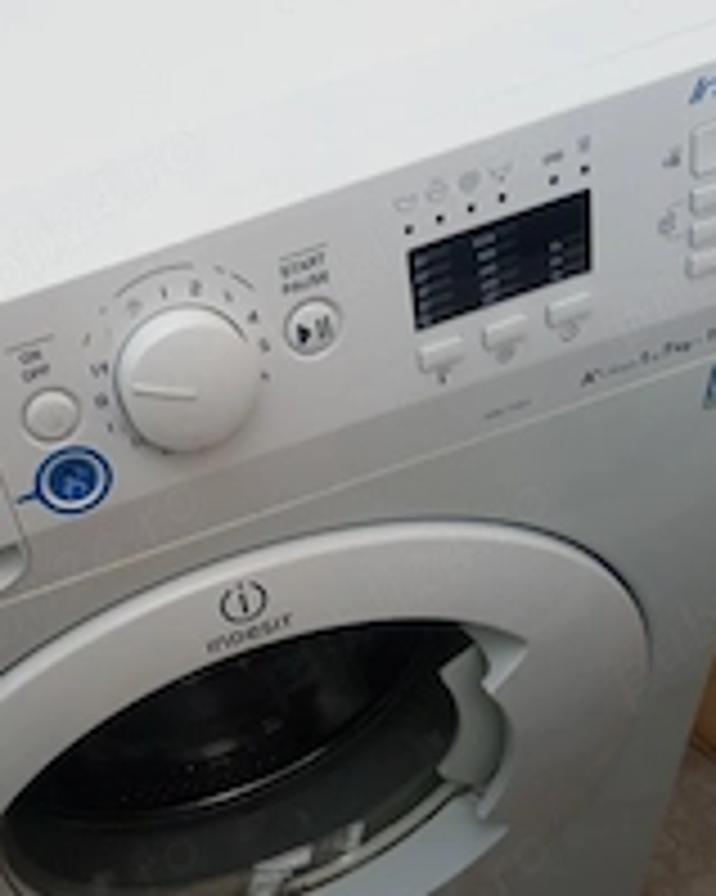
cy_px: 644
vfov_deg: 37.4
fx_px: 1299
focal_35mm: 49
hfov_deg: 30.1
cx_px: 144
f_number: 2
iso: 40
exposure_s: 1/50.3
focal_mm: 4.6
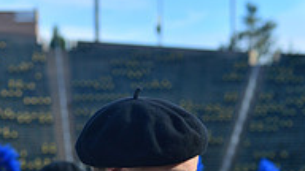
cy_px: 334
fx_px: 1585
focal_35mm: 196
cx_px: 206
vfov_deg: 6.0
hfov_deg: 11.0
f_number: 5.6
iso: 125
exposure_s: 1/800
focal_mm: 80
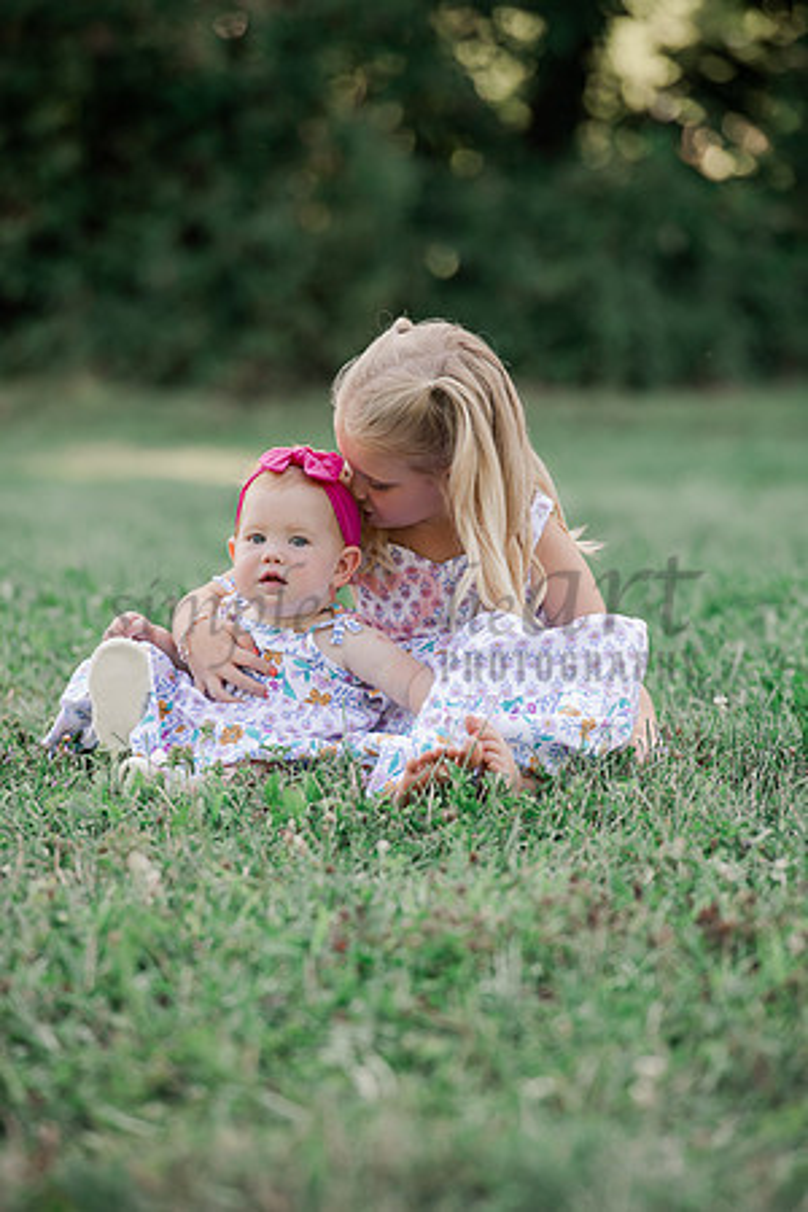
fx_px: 6733
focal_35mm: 200
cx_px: 404
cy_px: 606
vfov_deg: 10.3
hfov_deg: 6.9
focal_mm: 200
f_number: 4.5
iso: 320
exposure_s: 1/200
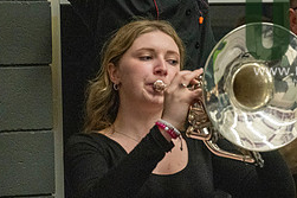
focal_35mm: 162
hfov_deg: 12.5
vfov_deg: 8.4
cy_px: 29
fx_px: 1336
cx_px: 335
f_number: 4
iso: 10000
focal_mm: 70
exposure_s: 1/500
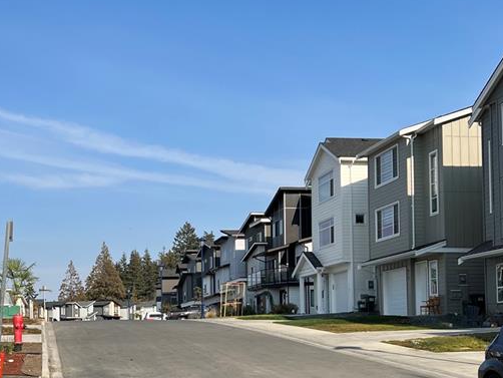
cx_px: 137
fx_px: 771
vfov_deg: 26.9
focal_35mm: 53
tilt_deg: +2.0
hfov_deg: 35.5
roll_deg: +0.6
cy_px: 314
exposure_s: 1/4831
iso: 50
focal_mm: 5.7
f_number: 1.5
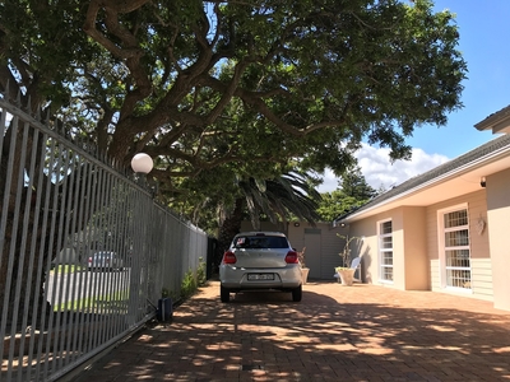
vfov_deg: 49.7
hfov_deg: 63.4
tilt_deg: +10.2
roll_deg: -2.0
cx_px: 255
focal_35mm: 28
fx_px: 413
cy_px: 191
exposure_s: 1/997
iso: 20
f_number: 1.8
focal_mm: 3.99
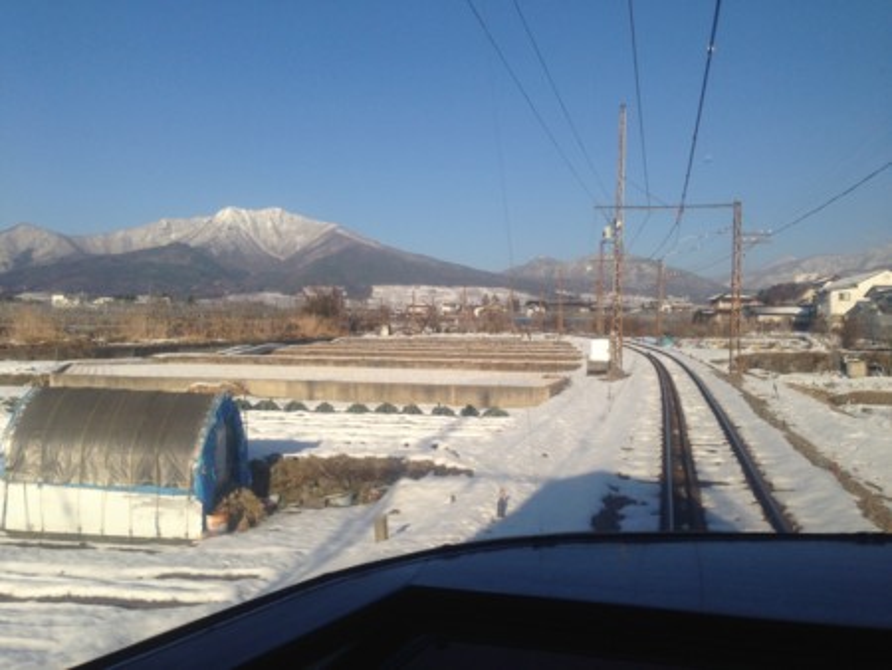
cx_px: 446
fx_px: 851
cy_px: 335
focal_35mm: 33
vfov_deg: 43.0
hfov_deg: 55.3
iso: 50
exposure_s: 1/797
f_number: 2.4
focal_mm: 4.13
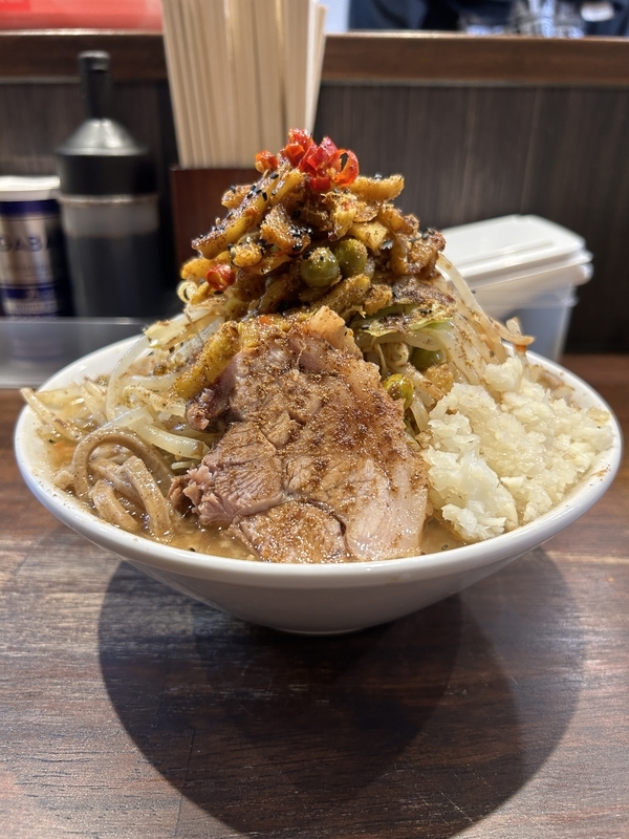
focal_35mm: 26
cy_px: 420
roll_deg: -1.0
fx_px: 630
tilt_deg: -25.3
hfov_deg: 53.1
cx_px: 314
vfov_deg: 67.3
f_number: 1.5
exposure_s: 1/50
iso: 125
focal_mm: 5.7
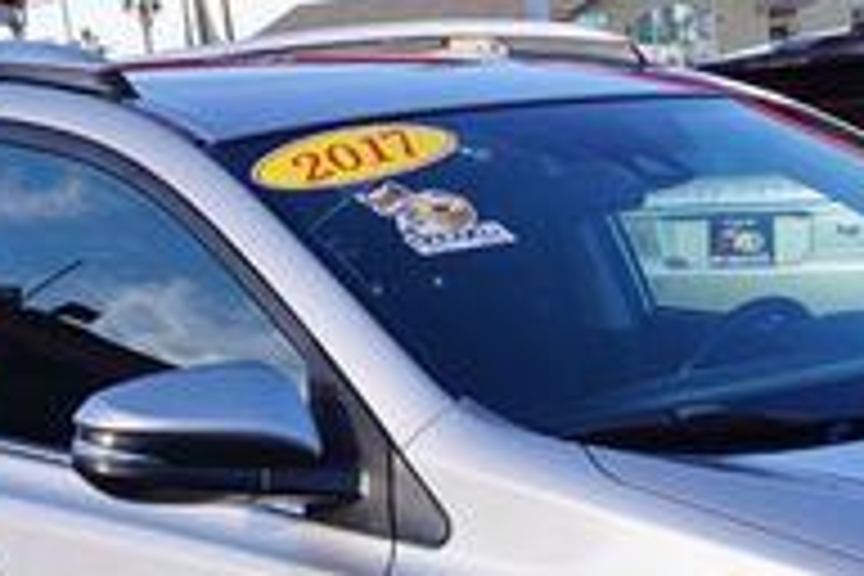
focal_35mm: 110
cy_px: 742
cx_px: 657
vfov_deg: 12.1
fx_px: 2640
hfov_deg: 18.5
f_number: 9
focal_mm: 22
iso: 100
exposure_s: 1/80
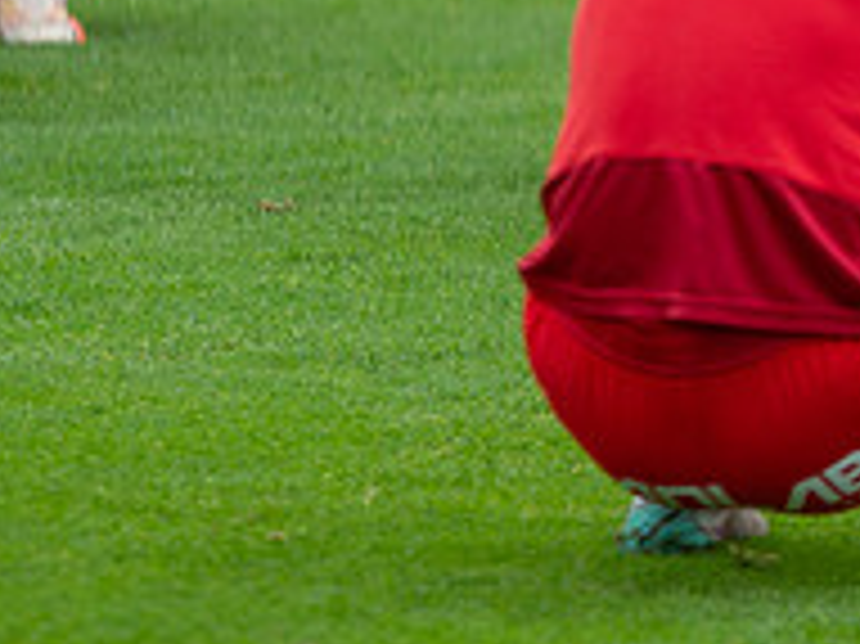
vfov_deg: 1.7
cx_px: 1502
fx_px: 21526
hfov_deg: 2.3
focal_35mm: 867
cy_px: -145
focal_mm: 200
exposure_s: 1/1600
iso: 320
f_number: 3.2
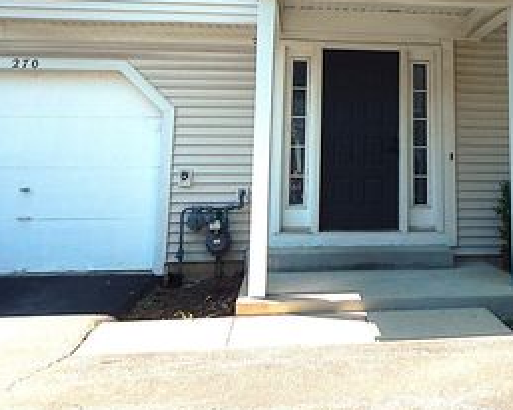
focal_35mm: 42
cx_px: 385
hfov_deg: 42.5
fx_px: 637
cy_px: 49
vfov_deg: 33.9
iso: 125
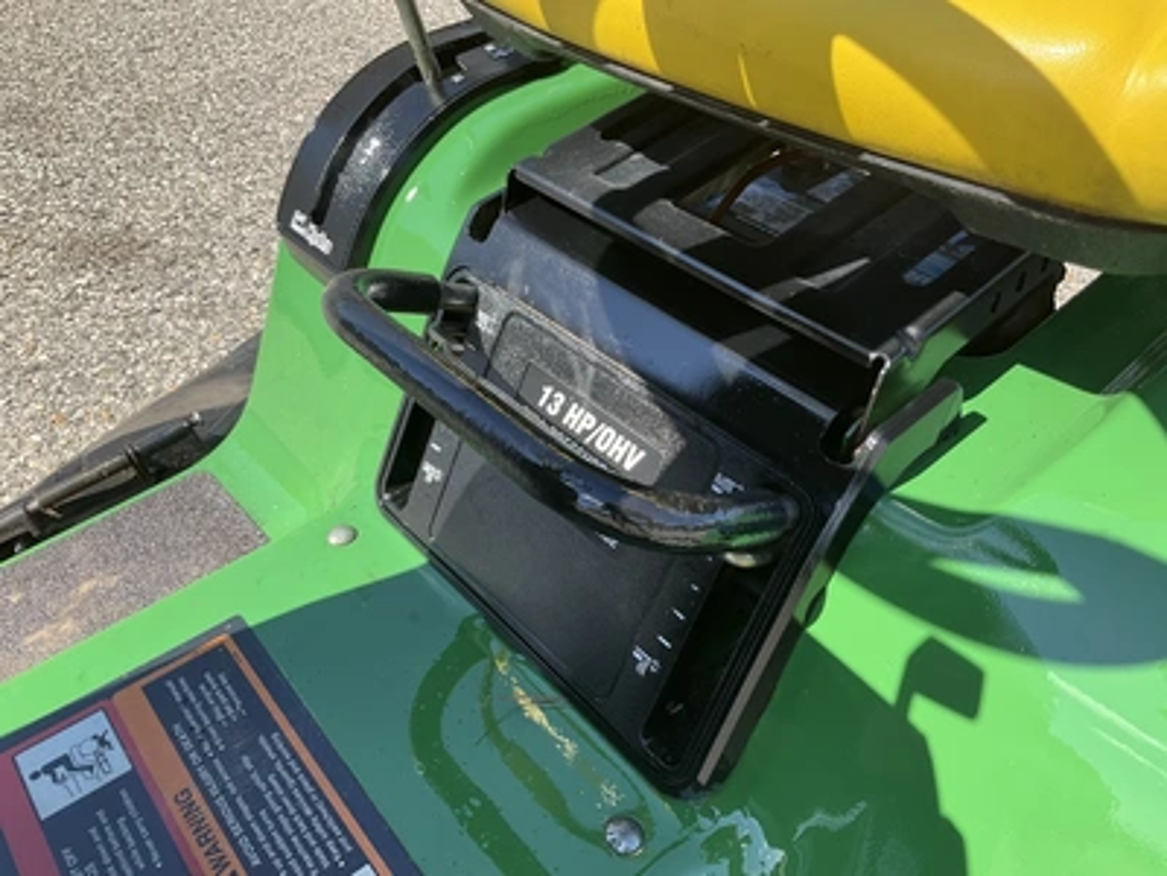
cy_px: 438
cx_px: 584
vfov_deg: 48.2
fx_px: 978
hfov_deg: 61.7
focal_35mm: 29
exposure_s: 1/709
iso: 25
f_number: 1.8
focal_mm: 3
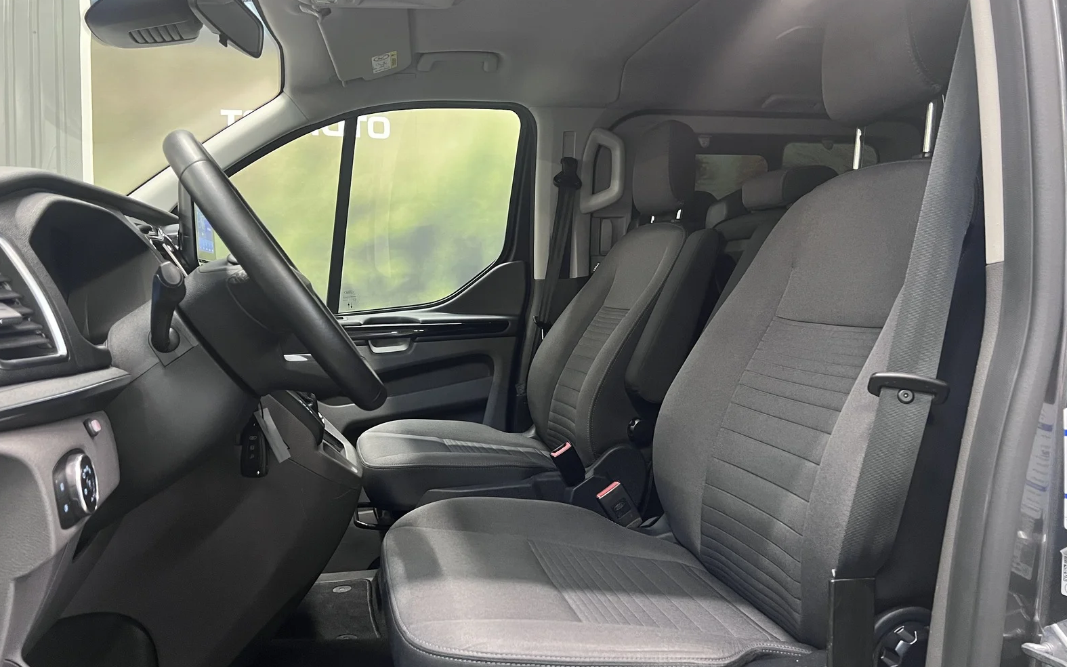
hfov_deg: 66.5
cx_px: 539
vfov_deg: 44.5
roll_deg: +1.5
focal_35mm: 28
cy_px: 305
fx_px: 814
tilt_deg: +0.0
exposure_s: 1/33
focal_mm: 5.7
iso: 400
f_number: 1.5
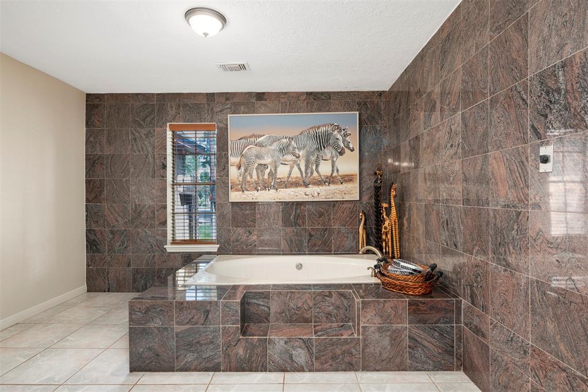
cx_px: 294
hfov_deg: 88.4
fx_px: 302
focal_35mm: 18
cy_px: 196
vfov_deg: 66.0
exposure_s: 1/3
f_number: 8
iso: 320
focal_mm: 18.5
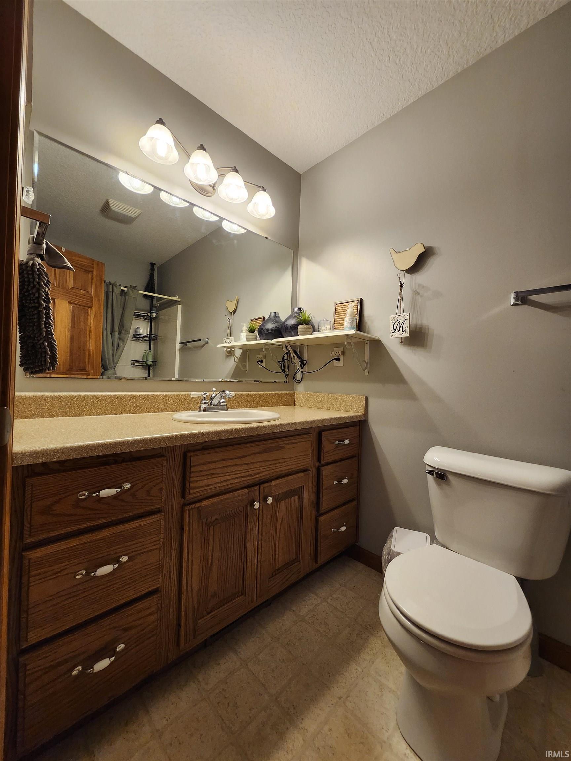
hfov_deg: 89.9
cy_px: 380
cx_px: 286
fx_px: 286
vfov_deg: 106.2
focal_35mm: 13
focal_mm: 1.74
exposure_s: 1/60
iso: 200
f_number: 2.2
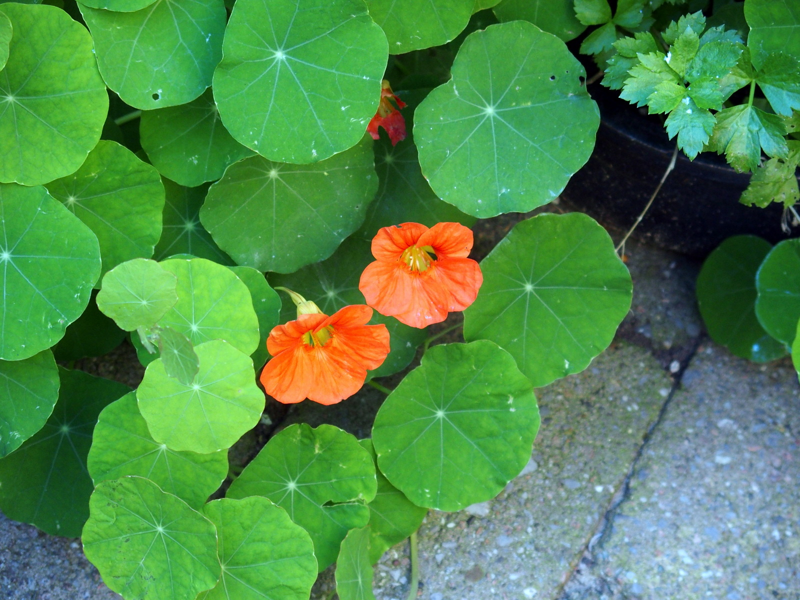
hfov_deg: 13.2
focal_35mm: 150
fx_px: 3467
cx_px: 400
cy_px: 300
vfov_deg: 9.9
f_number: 2.8
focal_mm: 31.8
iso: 320
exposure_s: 1/160
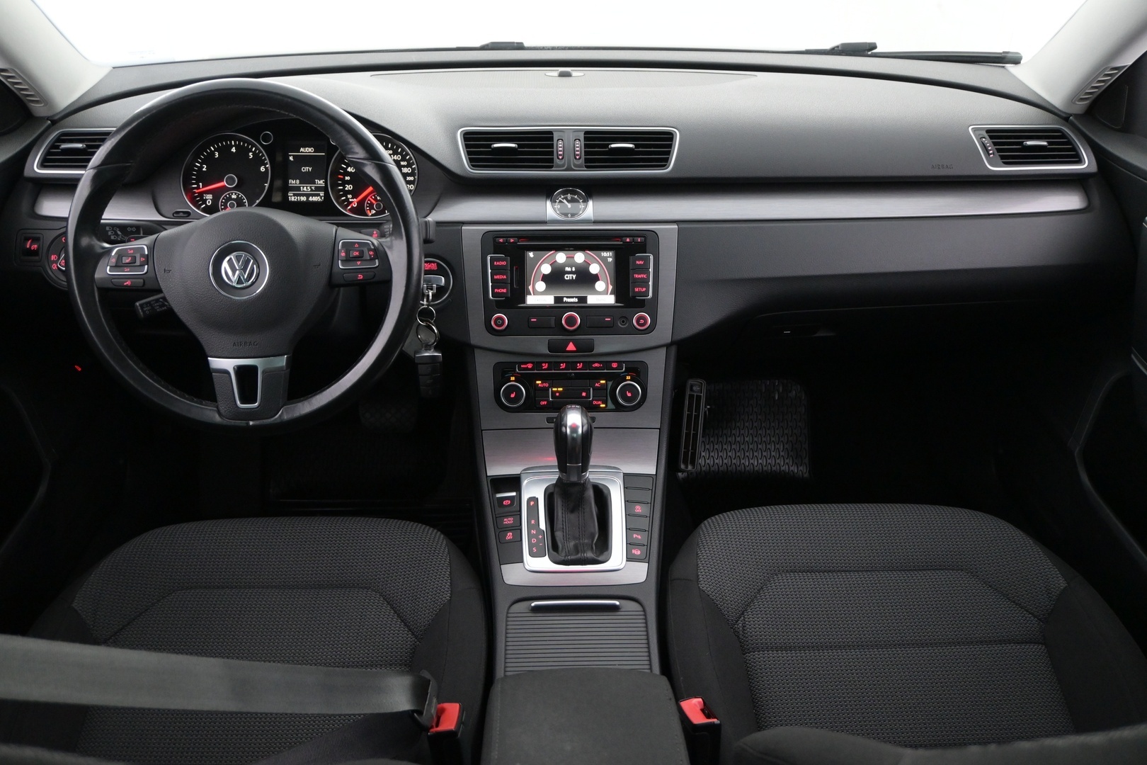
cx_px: 574
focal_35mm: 31
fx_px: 980
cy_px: 382
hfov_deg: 60.7
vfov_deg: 42.6
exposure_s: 1/40
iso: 2500
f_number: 3.8
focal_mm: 20.5
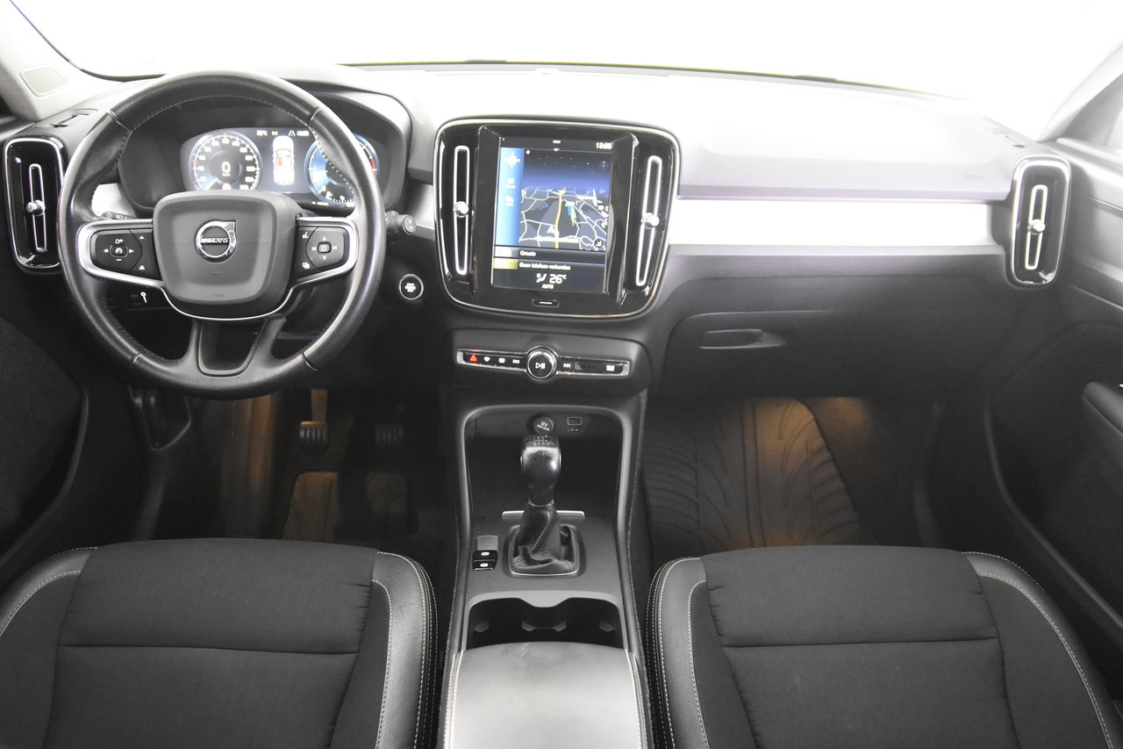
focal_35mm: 26
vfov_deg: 50.4
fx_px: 795
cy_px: 374
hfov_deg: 70.4
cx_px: 562
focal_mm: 17
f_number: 2.8
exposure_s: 1/25
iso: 5600
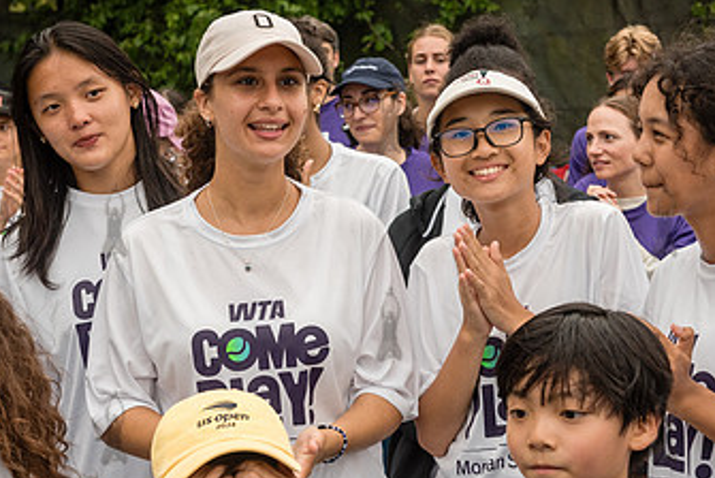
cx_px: 388
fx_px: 1789
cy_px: 323
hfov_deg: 22.6
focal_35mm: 90
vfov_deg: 15.2
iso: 1000
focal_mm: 52
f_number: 5
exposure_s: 1/800
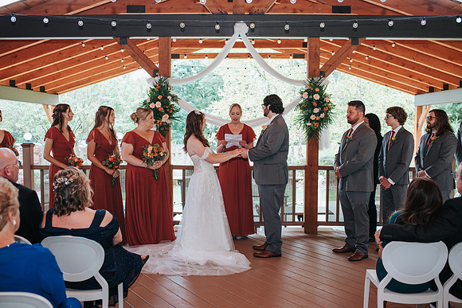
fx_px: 471
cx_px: 232
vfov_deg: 36.3
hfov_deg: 52.3
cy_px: 154
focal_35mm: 37
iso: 200
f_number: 3.2
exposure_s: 1/125
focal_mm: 35
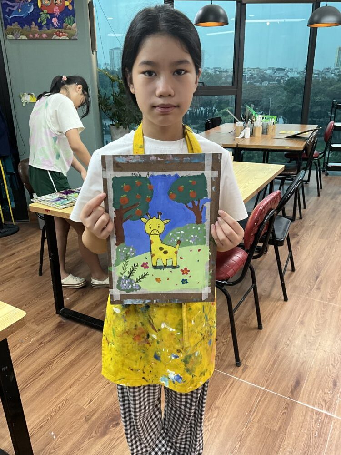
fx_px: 381
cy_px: 228
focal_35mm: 29
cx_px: 170
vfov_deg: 61.7
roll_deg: +0.9
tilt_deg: -21.7
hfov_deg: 48.2
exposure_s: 1/74
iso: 64
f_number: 1.8
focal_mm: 3
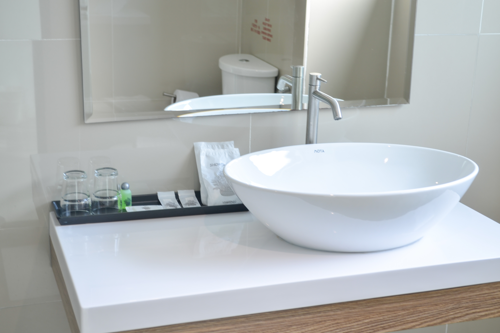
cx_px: 248
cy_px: 168
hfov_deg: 34.5
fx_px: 805
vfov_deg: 23.4
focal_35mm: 58
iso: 100
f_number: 5
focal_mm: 38
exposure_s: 1/6
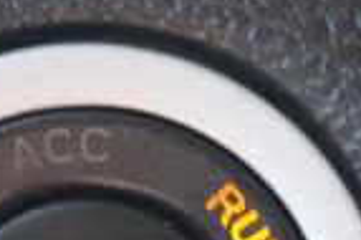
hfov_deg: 7.1
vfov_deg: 4.7
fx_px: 2897
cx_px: 83
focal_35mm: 289
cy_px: 323
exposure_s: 1/80
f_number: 5.6
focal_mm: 43
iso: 1250
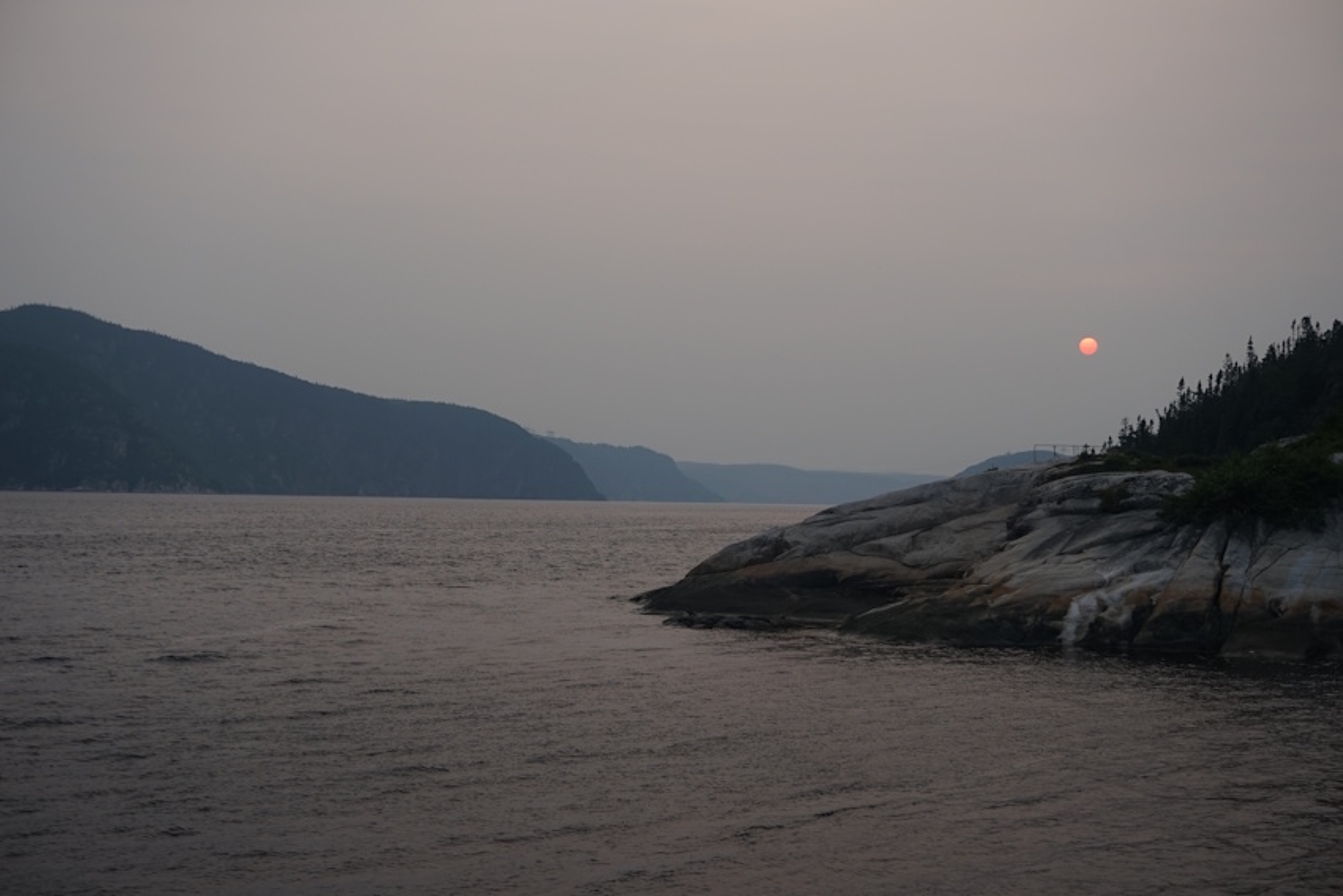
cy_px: 448
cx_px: 672
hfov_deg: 43.6
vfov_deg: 29.9
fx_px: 1679
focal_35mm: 45
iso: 100
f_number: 5
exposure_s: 1/160
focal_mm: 30
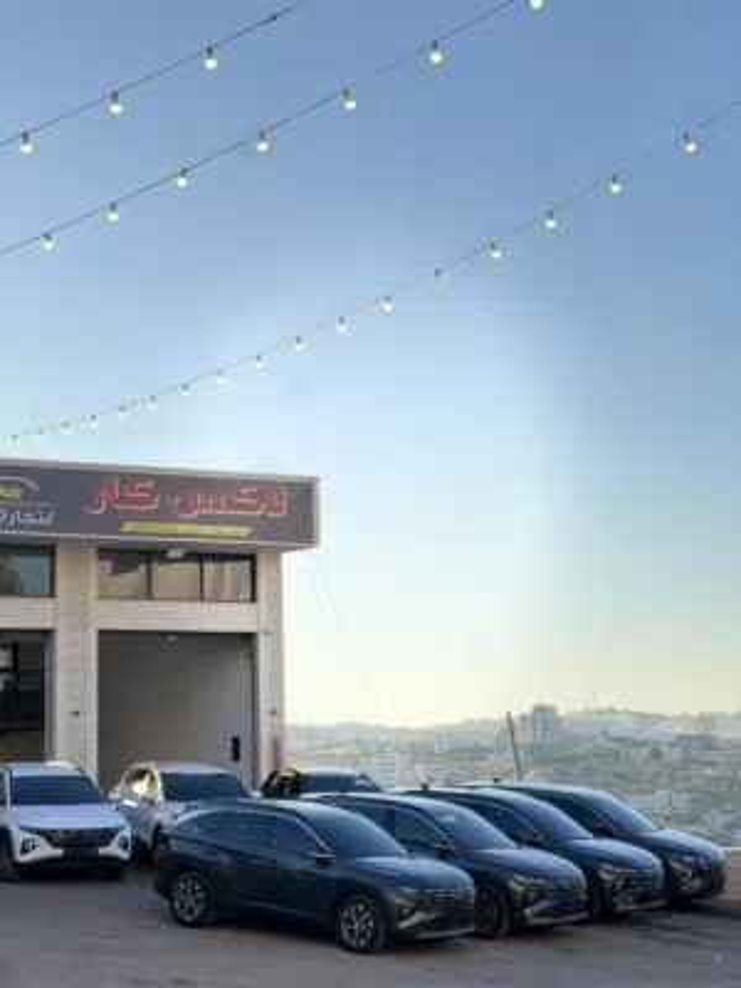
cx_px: 370
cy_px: 494
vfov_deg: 25.3
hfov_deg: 19.1
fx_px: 2198
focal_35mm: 77
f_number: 2.8
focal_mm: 9
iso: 25
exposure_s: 1/292
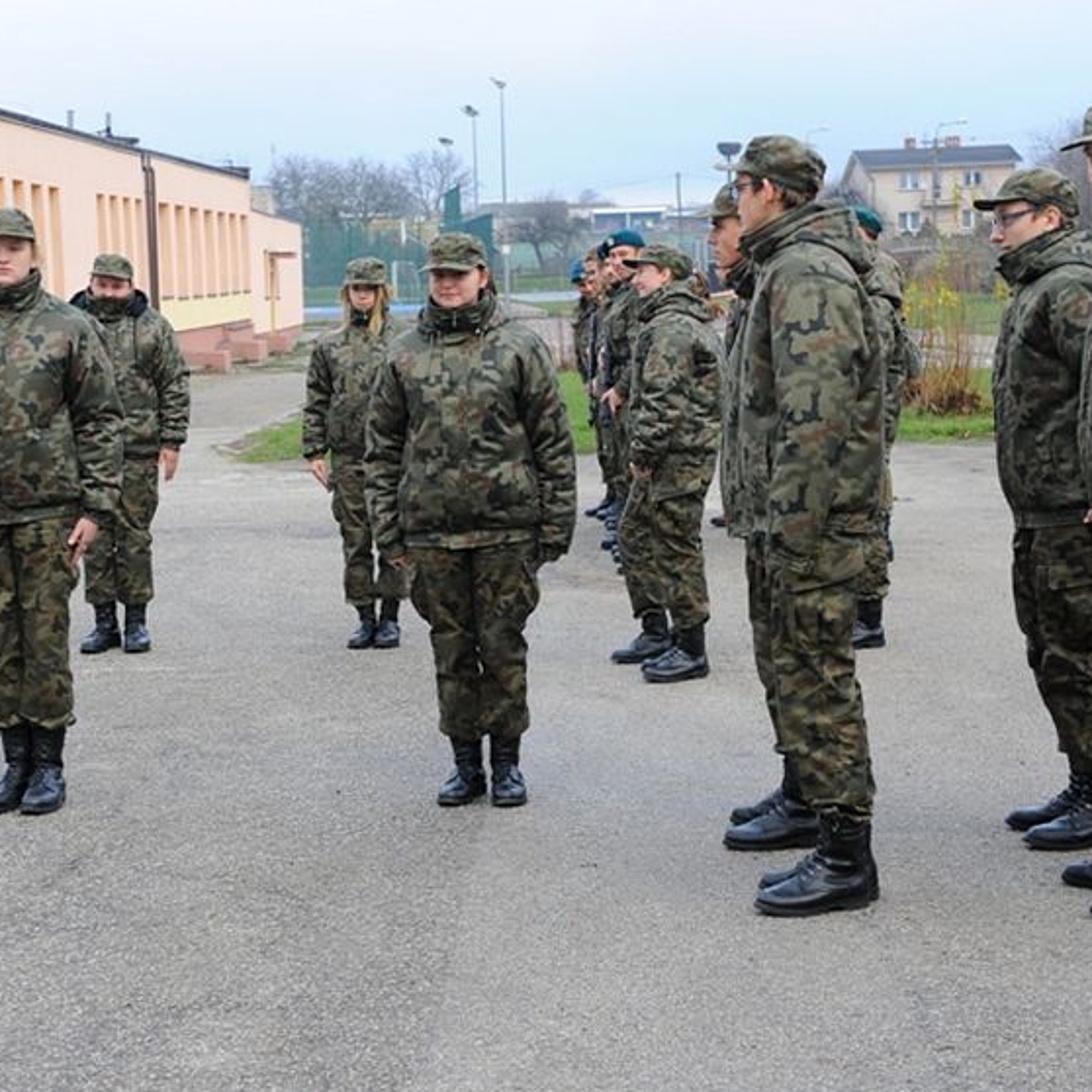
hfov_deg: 23.0
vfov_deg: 23.1
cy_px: 545
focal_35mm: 75
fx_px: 2677
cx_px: 427
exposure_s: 1/200
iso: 640
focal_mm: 58
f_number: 7.1
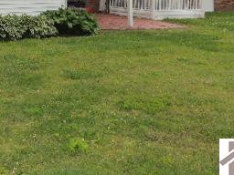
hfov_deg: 24.6
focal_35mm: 75
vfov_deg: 18.7
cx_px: -7
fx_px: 507
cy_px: -28
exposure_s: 1/800
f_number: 3.1
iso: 100
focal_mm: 5.3
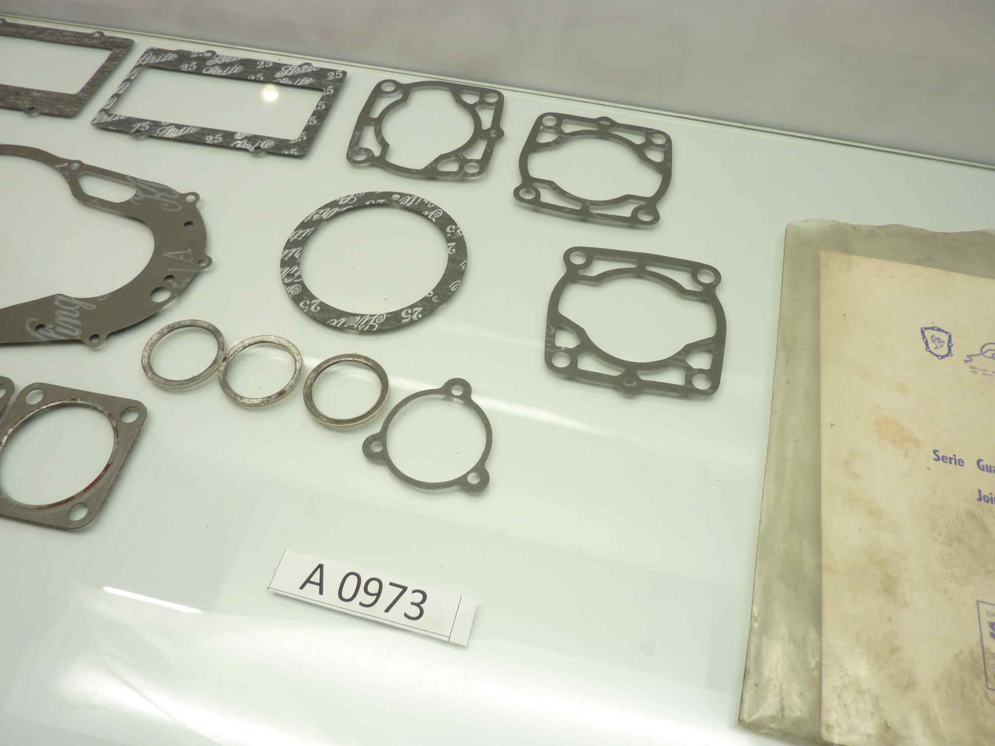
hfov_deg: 69.4
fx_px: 719
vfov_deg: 54.9
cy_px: 373
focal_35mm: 25
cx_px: 498
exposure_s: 1/20
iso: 80
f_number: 3.3
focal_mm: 4.1
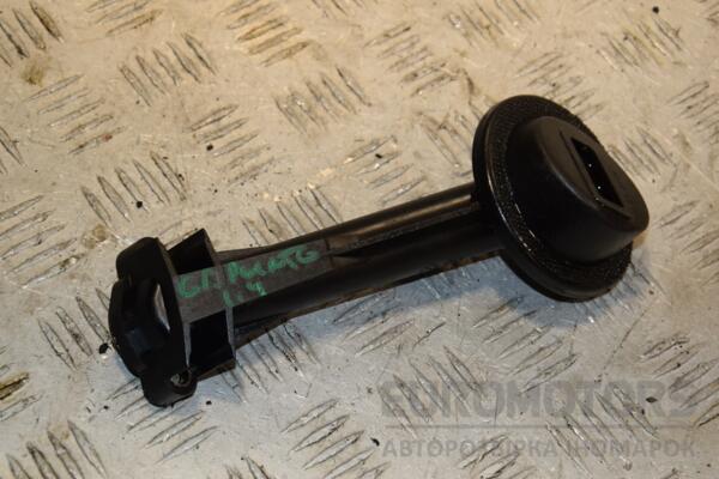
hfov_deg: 21.9
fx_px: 1857
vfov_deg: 14.7
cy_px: 240
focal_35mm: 93
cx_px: 360
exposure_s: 1/200
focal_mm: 62
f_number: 7.1
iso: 800
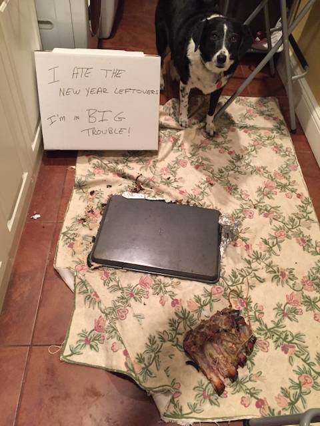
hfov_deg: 48.2
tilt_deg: -50.0
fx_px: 357
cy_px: 213
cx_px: 160
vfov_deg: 61.7
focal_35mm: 29
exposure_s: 1/30
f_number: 2.2
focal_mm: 4.15
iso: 200
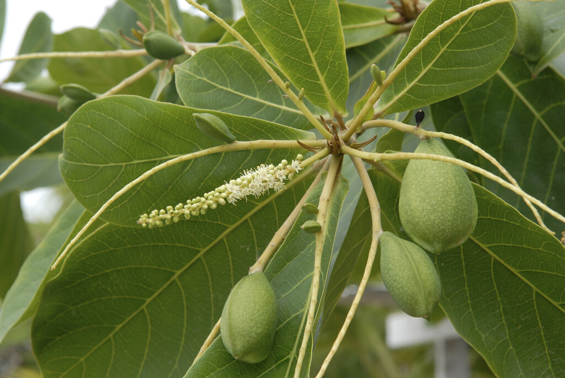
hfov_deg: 24.6
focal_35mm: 82
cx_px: 282
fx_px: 1296
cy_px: 189
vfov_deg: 16.6
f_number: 10
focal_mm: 55
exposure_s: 1/60
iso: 100
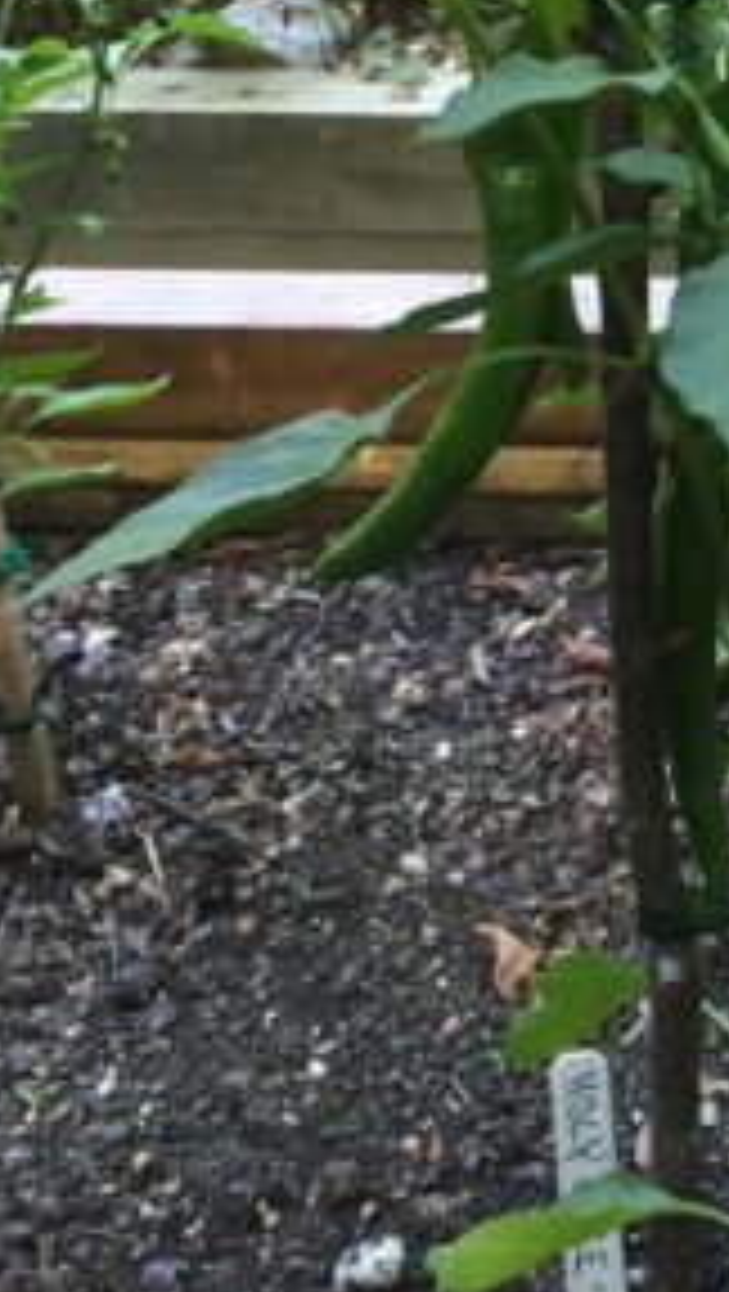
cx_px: 828
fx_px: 2262
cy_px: 63
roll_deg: +3.5
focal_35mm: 66
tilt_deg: -18.3
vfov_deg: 30.1
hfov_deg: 17.6
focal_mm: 4.15
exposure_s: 1/30
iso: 32
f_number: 2.2
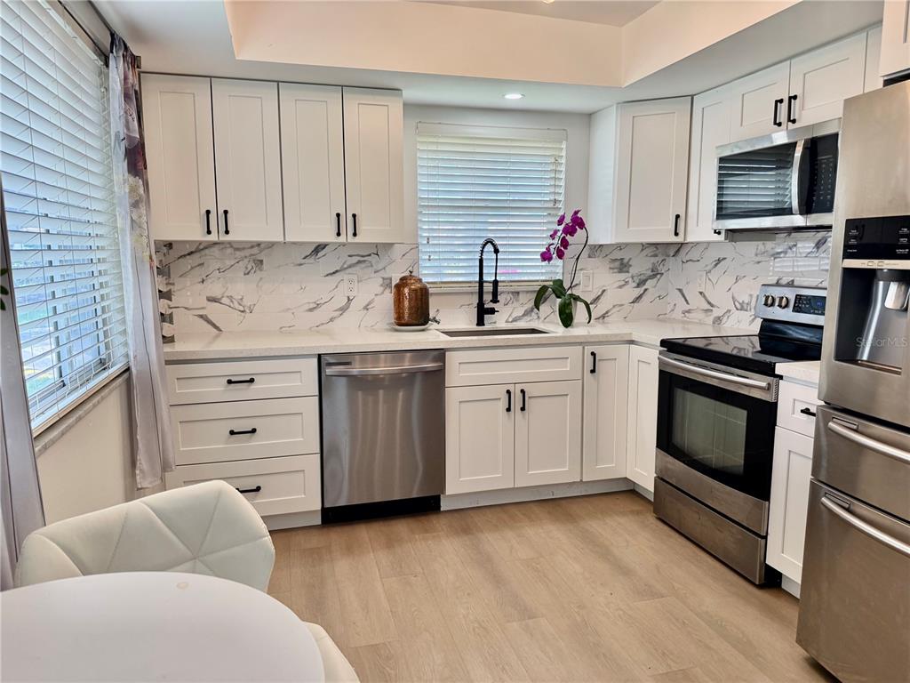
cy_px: 342
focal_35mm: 24
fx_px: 631
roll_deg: -0.1
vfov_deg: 56.8
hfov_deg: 71.6
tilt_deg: -8.0
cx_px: 455
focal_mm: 6.76
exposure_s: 1/224
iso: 125
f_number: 1.78
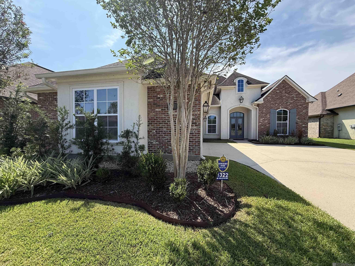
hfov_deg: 102.1
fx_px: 144
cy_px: 133
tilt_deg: -2.0
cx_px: 178
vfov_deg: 85.7
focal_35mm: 14
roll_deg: -1.0
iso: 64
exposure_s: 1/789
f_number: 2.2
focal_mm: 2.22
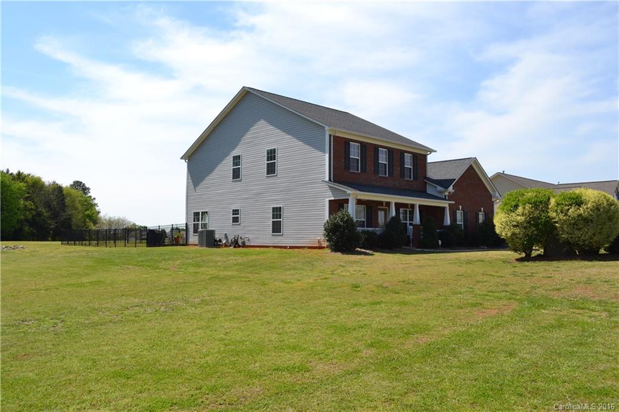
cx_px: 310
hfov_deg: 61.9
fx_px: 516
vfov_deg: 43.6
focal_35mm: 30
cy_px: 206
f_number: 8
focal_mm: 20
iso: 100
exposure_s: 1/250
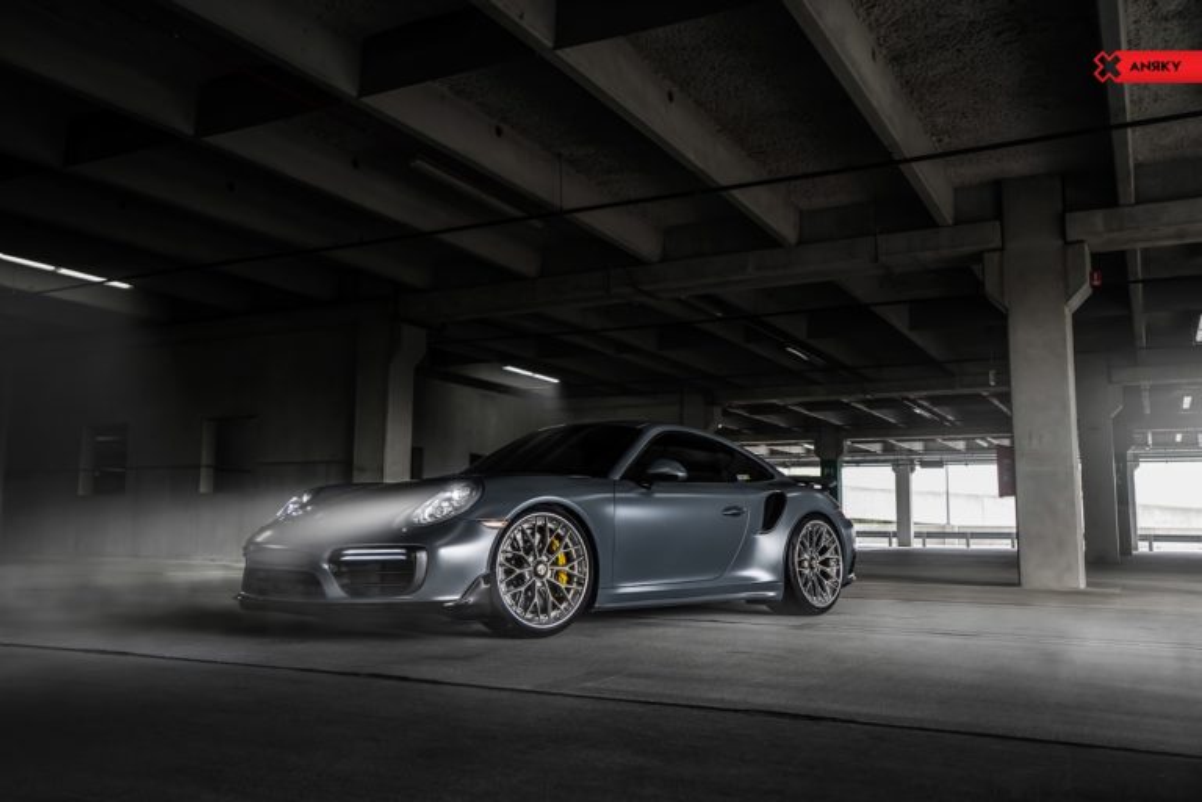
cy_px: 401
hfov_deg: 61.9
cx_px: 601
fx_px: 1002
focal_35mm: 30
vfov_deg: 43.6
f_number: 4
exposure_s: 1/60
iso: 320
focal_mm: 30
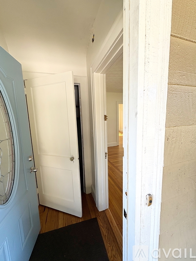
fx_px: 106
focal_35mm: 14
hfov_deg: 85.7
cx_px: 98
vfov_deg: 102.1
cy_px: 130
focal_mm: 2.22
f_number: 2.2
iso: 100
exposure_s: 1/99
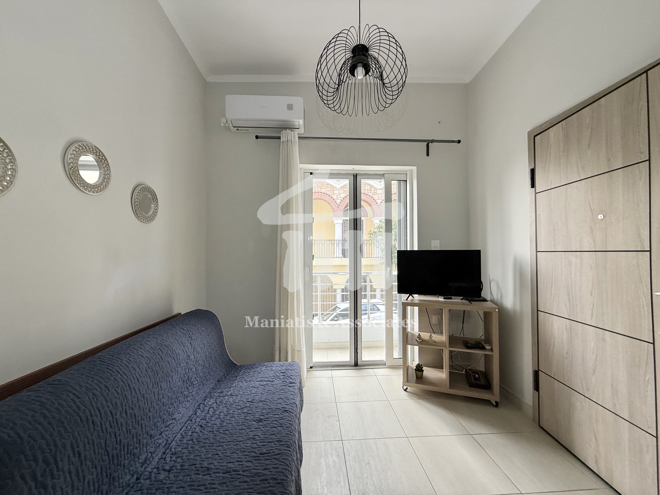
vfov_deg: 85.7
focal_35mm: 14
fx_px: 267
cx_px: 330
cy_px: 248
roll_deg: -0.2
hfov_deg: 102.1
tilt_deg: -0.1
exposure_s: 1/99
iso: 64
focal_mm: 2.22
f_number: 2.2
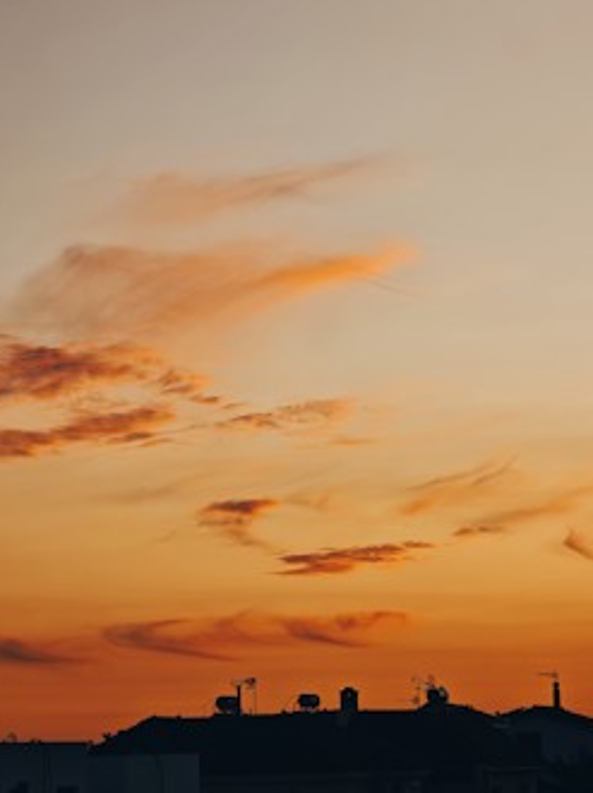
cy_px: 392
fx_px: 2996
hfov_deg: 11.3
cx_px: 293
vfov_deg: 15.1
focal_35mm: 131
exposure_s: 1/100
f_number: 1.8
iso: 80
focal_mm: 11.5
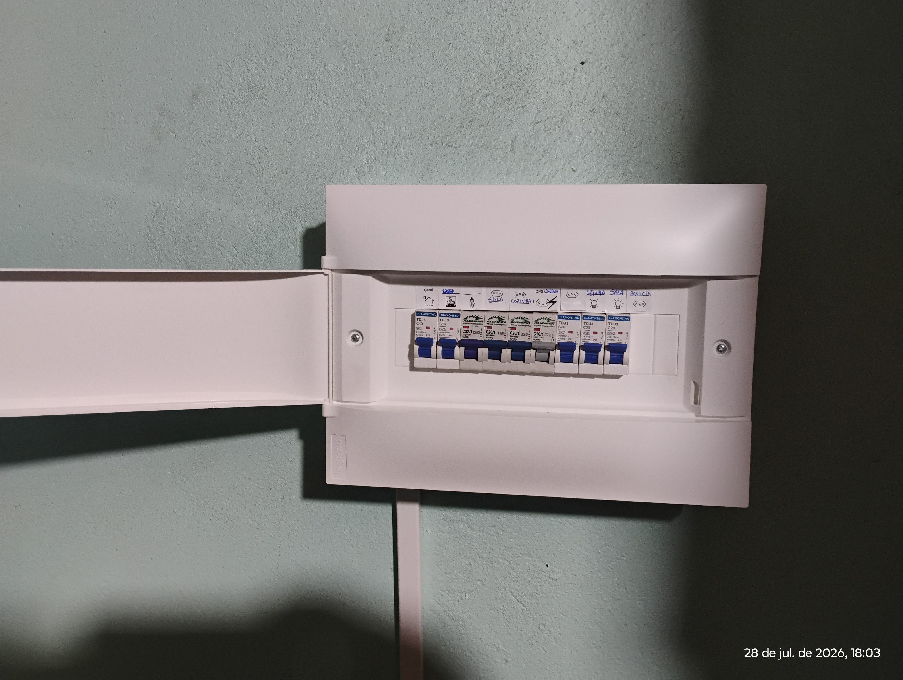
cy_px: 340
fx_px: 731
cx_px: 452
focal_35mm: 28
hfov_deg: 63.4
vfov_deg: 49.9
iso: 1178
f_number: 1.8
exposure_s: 1/30
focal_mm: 4.26
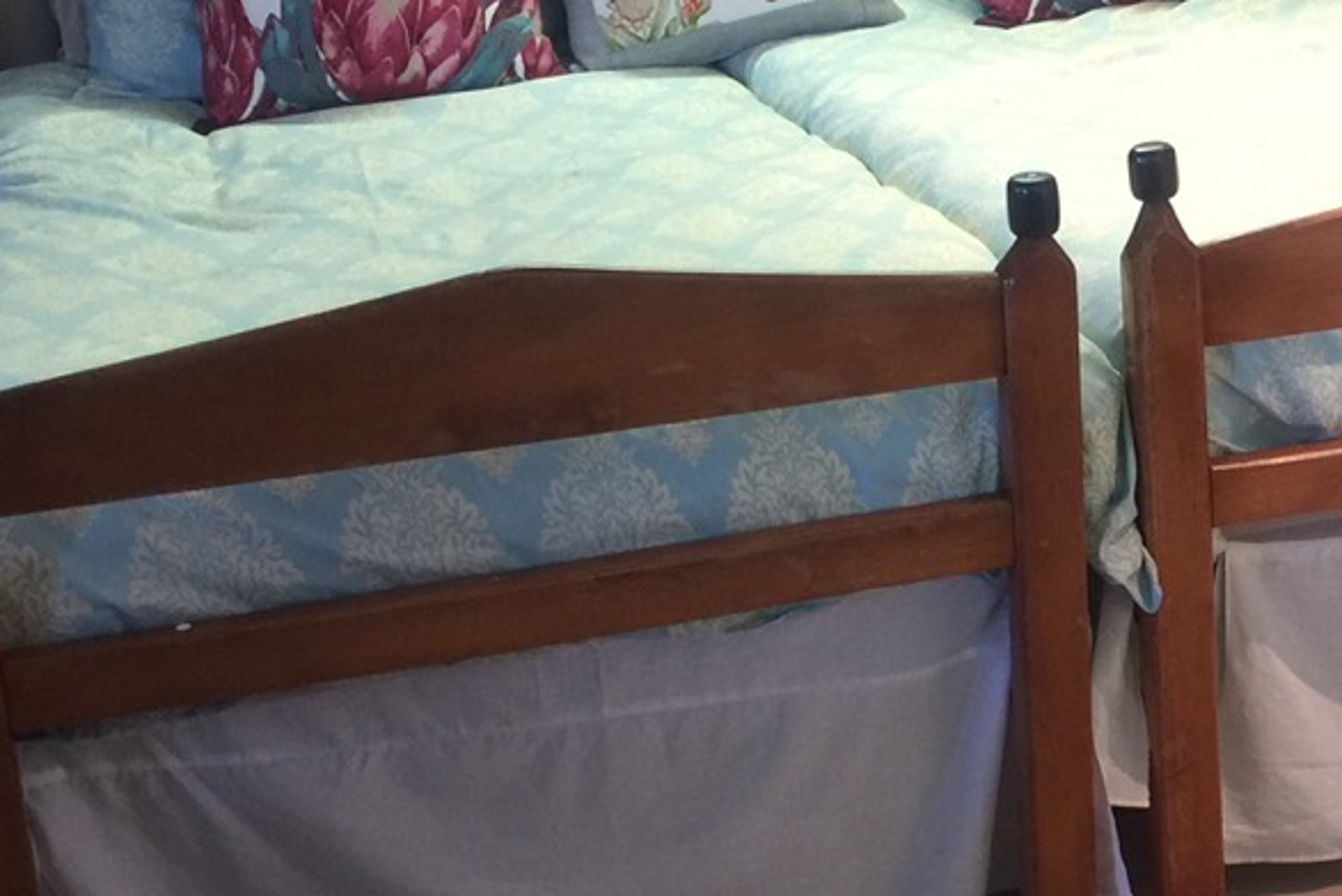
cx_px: 1168
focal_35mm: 72
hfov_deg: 27.2
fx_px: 2684
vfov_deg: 18.9
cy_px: 362
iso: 80
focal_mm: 4.15
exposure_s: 1/17
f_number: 2.2
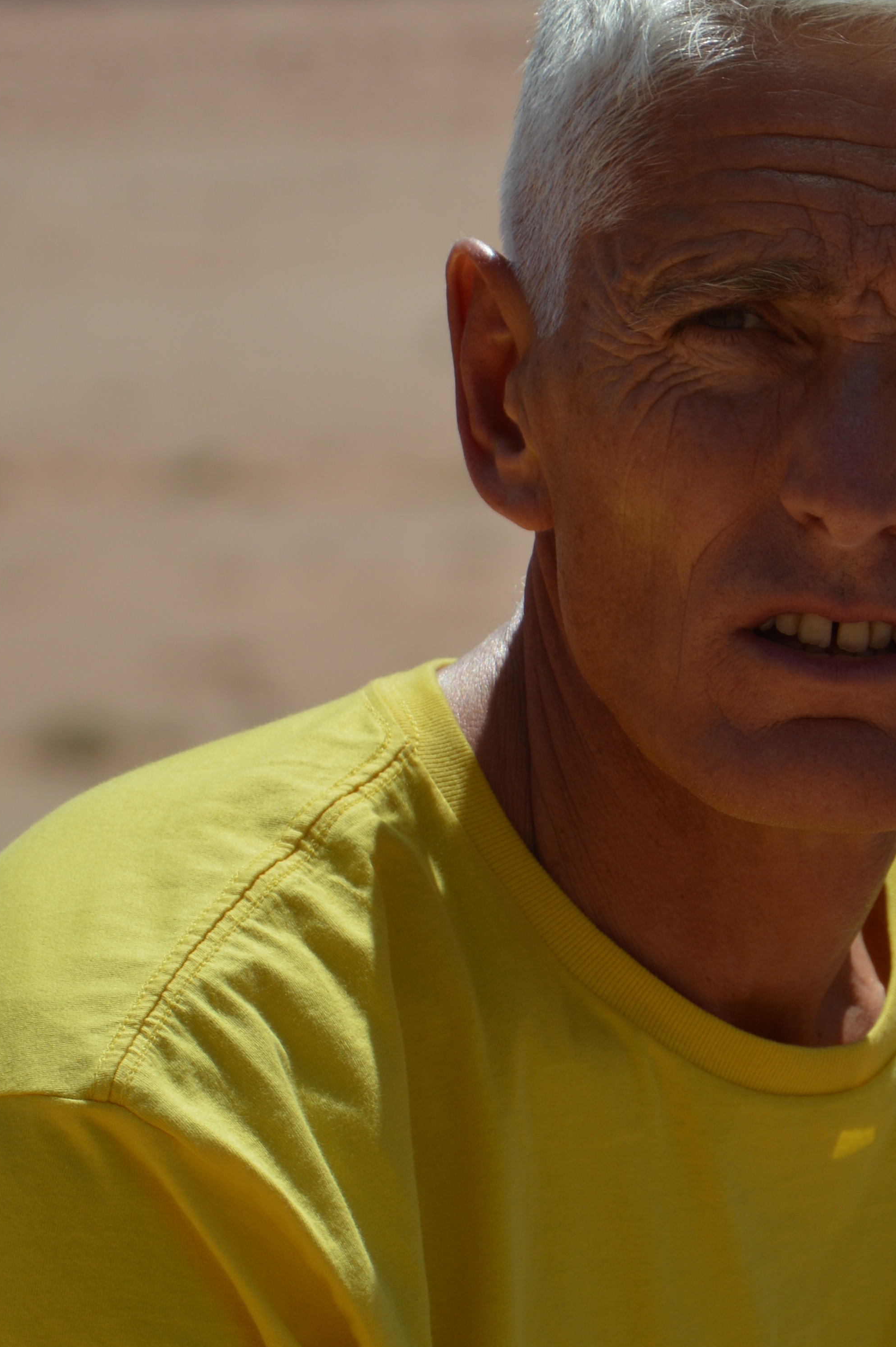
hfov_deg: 4.3
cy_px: 817
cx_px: 691
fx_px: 11816
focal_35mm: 316
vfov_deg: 6.5
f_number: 5.6
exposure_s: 1/500
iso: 110
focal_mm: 105
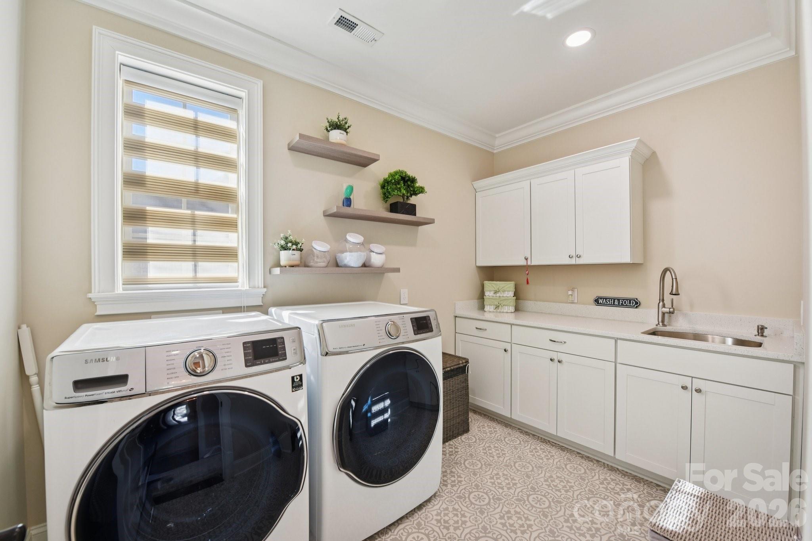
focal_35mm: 14
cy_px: 270
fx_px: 316
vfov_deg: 81.2
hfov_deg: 104.3
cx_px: 406
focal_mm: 14
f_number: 8
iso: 200
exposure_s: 1/40
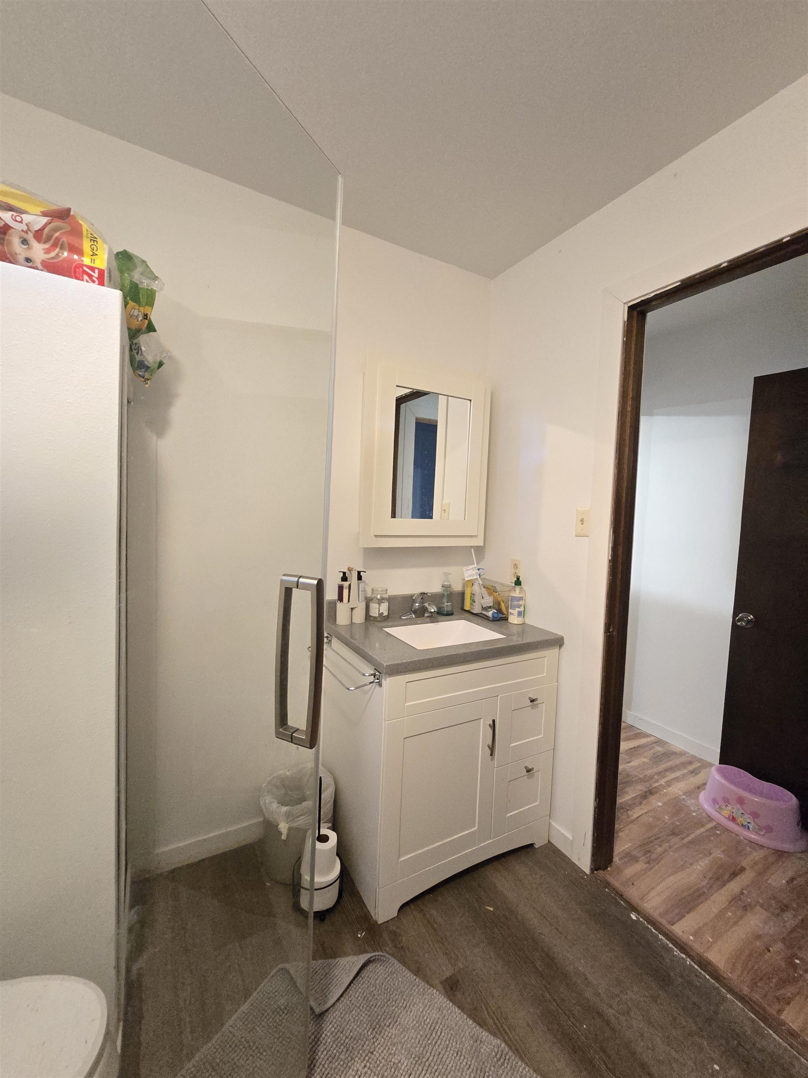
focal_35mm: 13
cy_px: 539
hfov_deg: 89.9
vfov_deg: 106.2
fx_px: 405
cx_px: 404
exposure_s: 1/30
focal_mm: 2.2
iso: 1250
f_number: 2.2
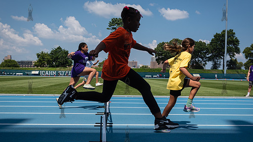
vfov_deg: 31.1
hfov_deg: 52.8
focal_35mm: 38
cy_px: 85
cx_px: 120
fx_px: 255
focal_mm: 29
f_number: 5.6
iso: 400
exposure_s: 1/2500
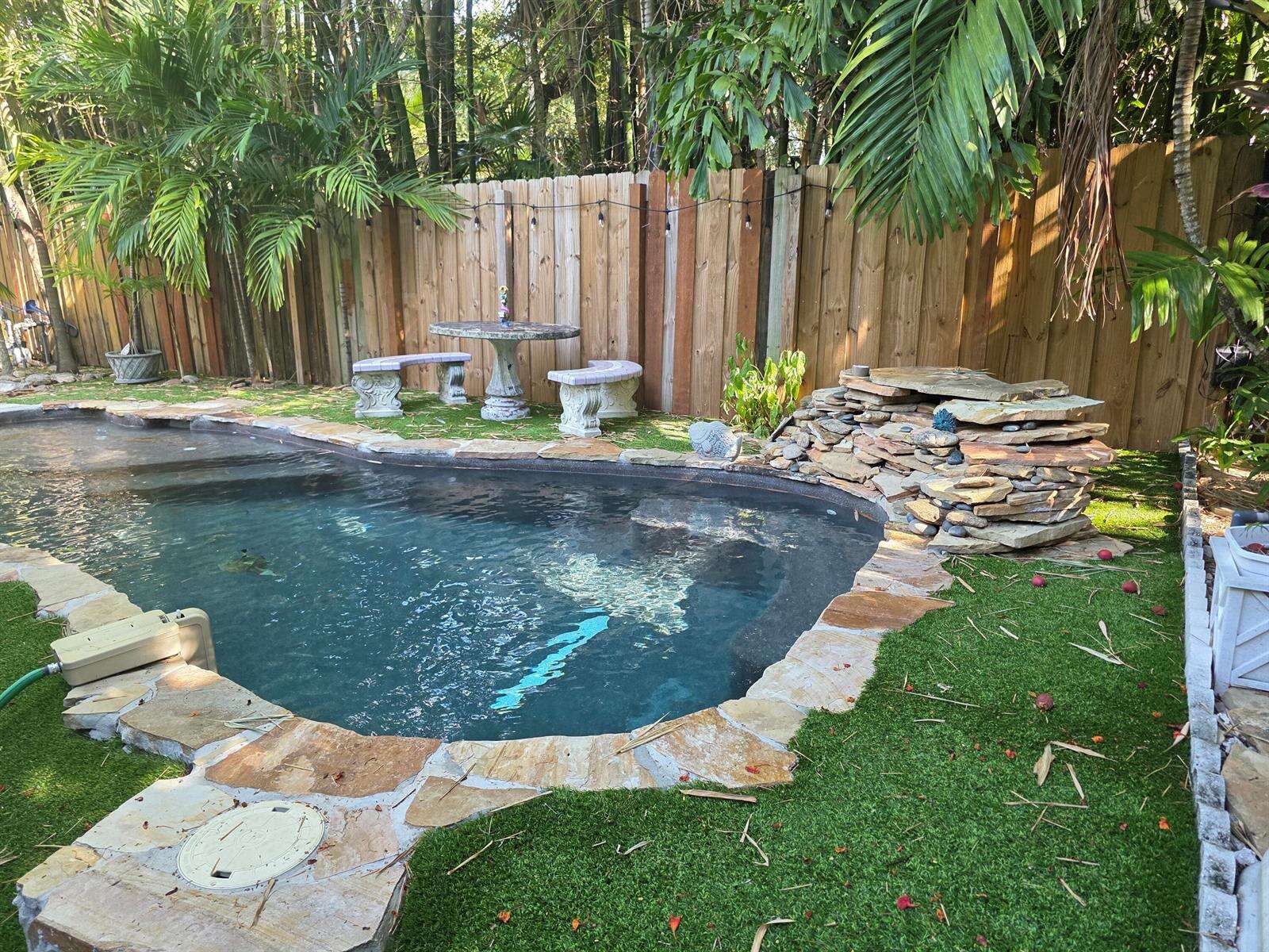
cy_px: 476
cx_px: 634
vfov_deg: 58.9
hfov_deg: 73.9
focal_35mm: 23
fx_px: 843
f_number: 1.7
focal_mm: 6.3
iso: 200
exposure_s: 1/180
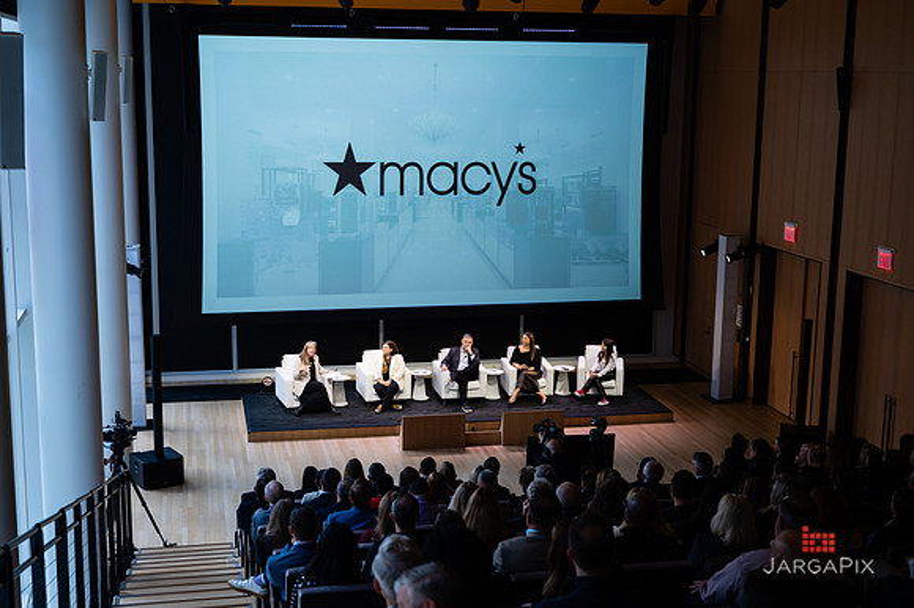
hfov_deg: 42.1
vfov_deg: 28.8
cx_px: 458
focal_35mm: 47
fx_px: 1186
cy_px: 297
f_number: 3.2
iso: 160
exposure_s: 1/125
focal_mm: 44
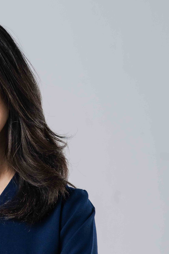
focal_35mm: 210
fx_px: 1479
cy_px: 226
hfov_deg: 6.5
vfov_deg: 9.8
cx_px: -22
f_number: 6.3
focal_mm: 85
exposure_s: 1/250
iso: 1000
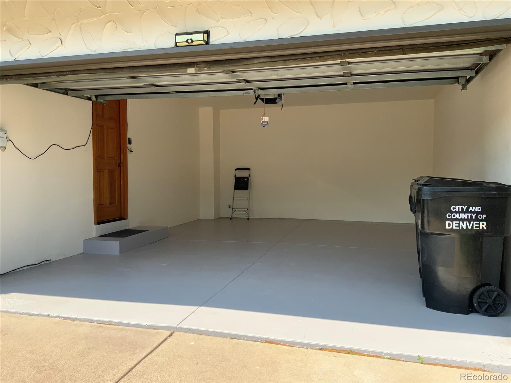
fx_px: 428
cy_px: 192
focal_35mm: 29
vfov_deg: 48.2
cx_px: 256
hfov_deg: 61.7
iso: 16
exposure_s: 1/719
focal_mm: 3
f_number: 1.8
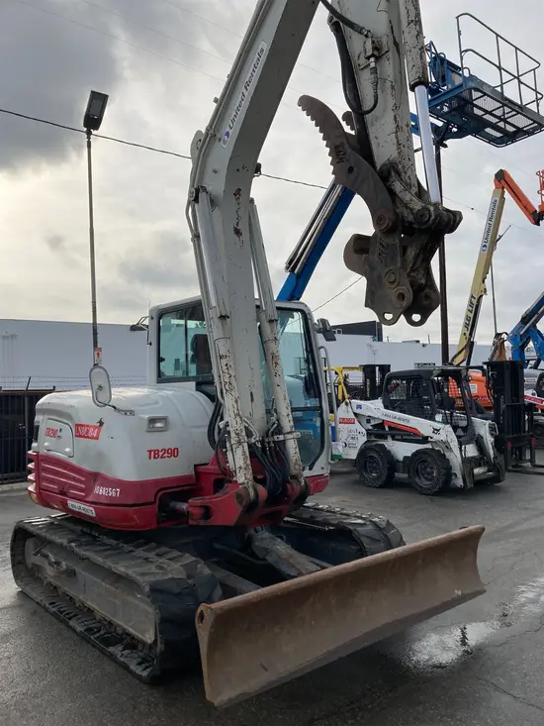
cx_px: 272
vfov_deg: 63.4
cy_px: 363
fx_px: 587
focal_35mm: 28
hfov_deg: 49.8
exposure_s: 1/2558
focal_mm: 3.99
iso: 20
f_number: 1.8
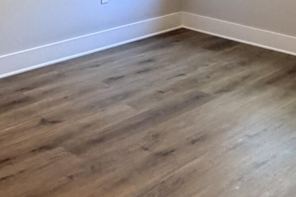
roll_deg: -0.1
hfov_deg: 30.3
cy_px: -113
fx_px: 534
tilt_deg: -0.1
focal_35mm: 65
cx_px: 62
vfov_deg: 18.2
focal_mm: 2.22
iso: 320
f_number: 2.2
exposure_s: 1/60
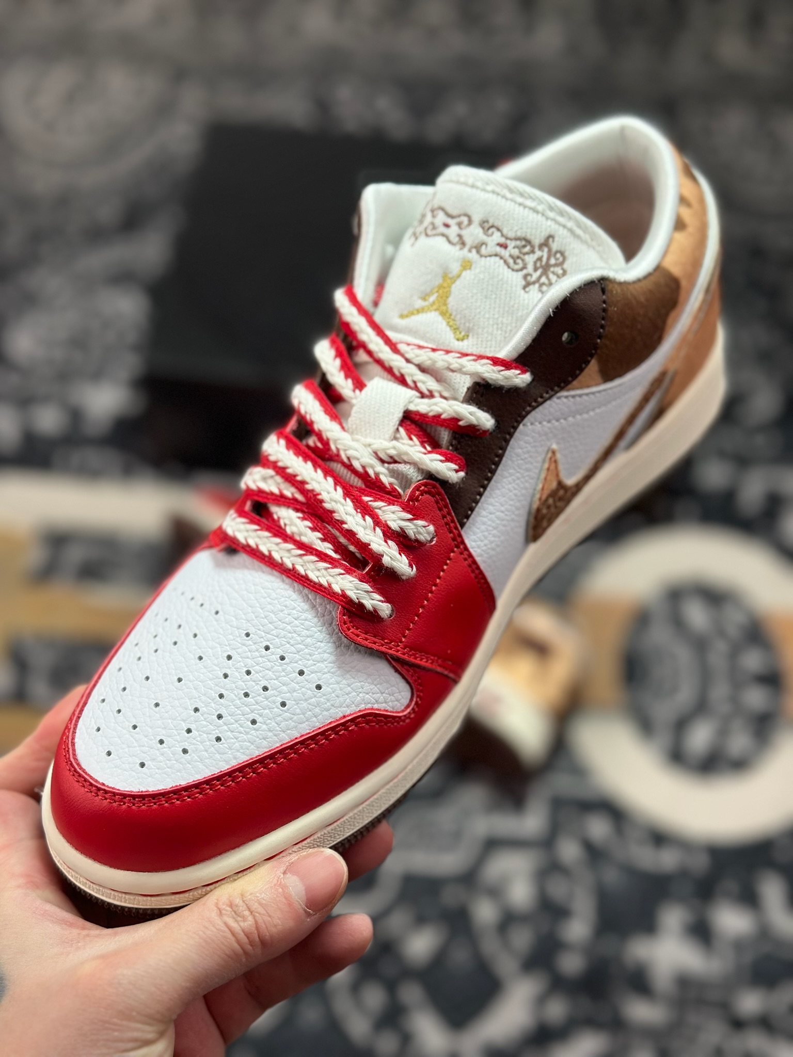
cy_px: 528
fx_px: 1466
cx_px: 396
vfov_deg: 39.7
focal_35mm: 48
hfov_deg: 30.3
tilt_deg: -56.3
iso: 80
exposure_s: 1/953
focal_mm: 6.86
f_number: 1.78
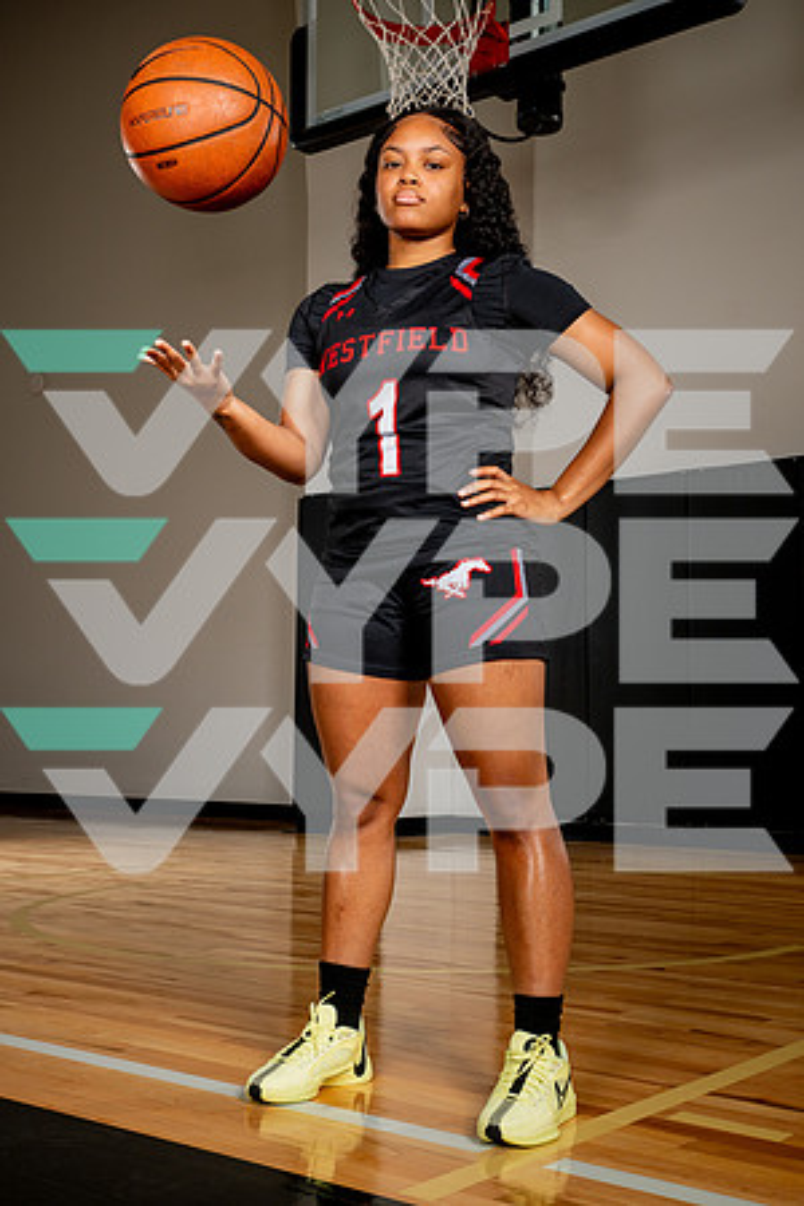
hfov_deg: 30.5
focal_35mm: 44
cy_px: 603
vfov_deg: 44.5
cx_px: 402
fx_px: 1474
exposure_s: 1/500
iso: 250
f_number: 8
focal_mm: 44
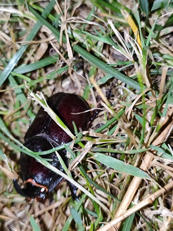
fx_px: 160
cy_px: 116
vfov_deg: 71.6
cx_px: 86
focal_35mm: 24
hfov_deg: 56.8
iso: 1245
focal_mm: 5.89
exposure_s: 1/50
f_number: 1.89
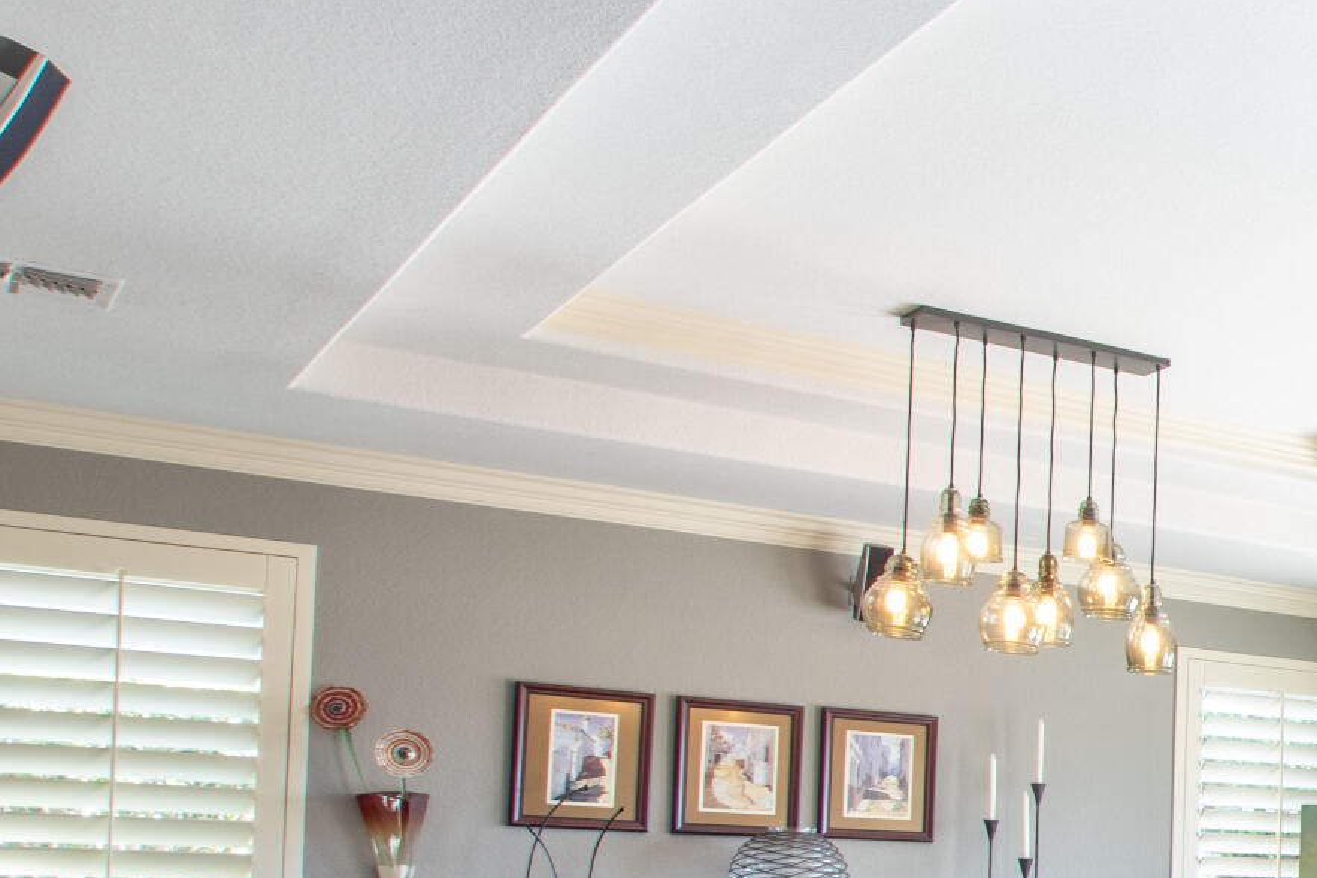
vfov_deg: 25.3
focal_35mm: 51
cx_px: 1953
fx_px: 1866
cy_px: 856
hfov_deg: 27.5
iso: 100
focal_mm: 10
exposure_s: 1/1.25
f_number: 11
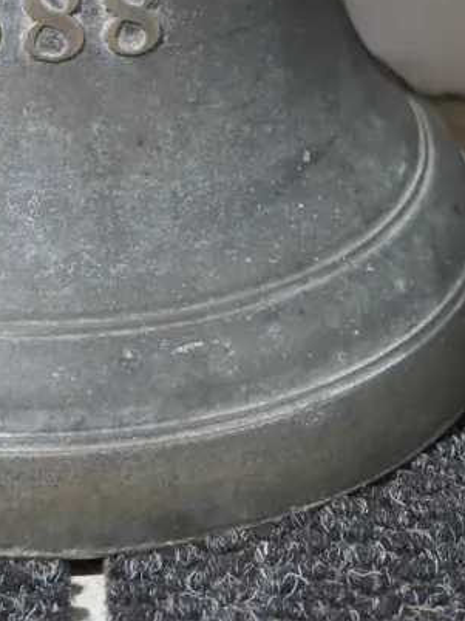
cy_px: -107
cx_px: -40
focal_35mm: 102
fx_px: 1829
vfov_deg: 18.4
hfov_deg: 14.2
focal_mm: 20
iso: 1250
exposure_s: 1/60
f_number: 4.5
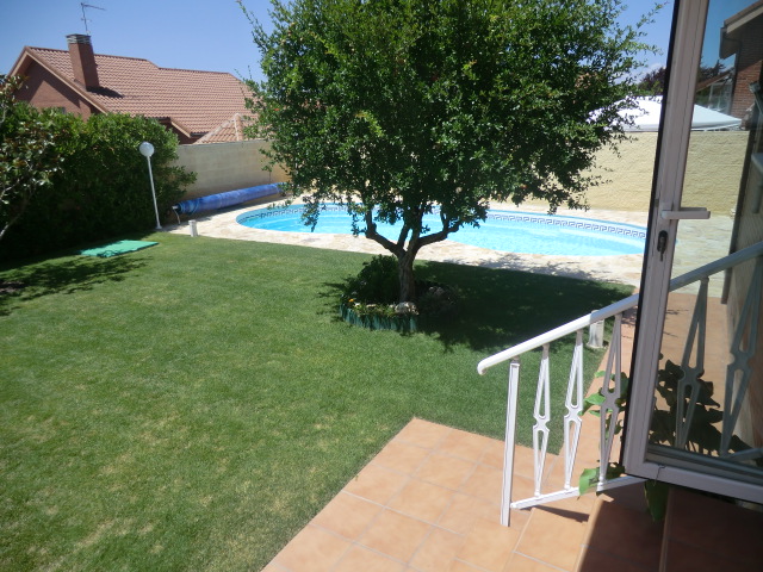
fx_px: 529
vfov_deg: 56.8
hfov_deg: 71.6
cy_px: 286
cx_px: 382
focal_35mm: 24
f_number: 7.5
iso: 64
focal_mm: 4.3
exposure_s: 1/200
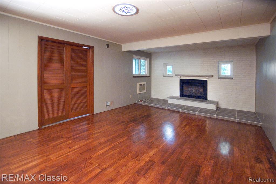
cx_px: 138
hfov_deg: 100.4
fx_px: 115
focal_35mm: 15
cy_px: 92
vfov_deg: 77.4
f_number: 3.5
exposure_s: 1/60
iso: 2500
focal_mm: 10
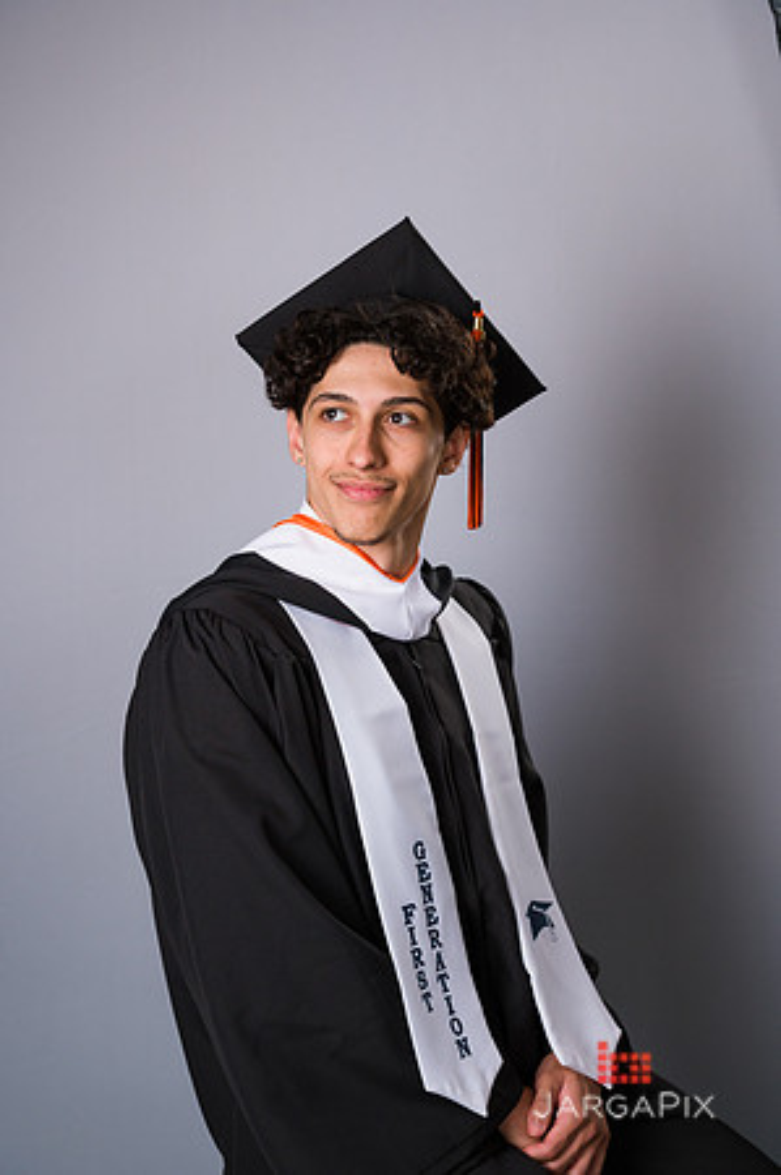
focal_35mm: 90
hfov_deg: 15.2
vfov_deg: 22.6
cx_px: 390
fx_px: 2935
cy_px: 588
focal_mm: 90
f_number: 8
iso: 800
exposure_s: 1/200
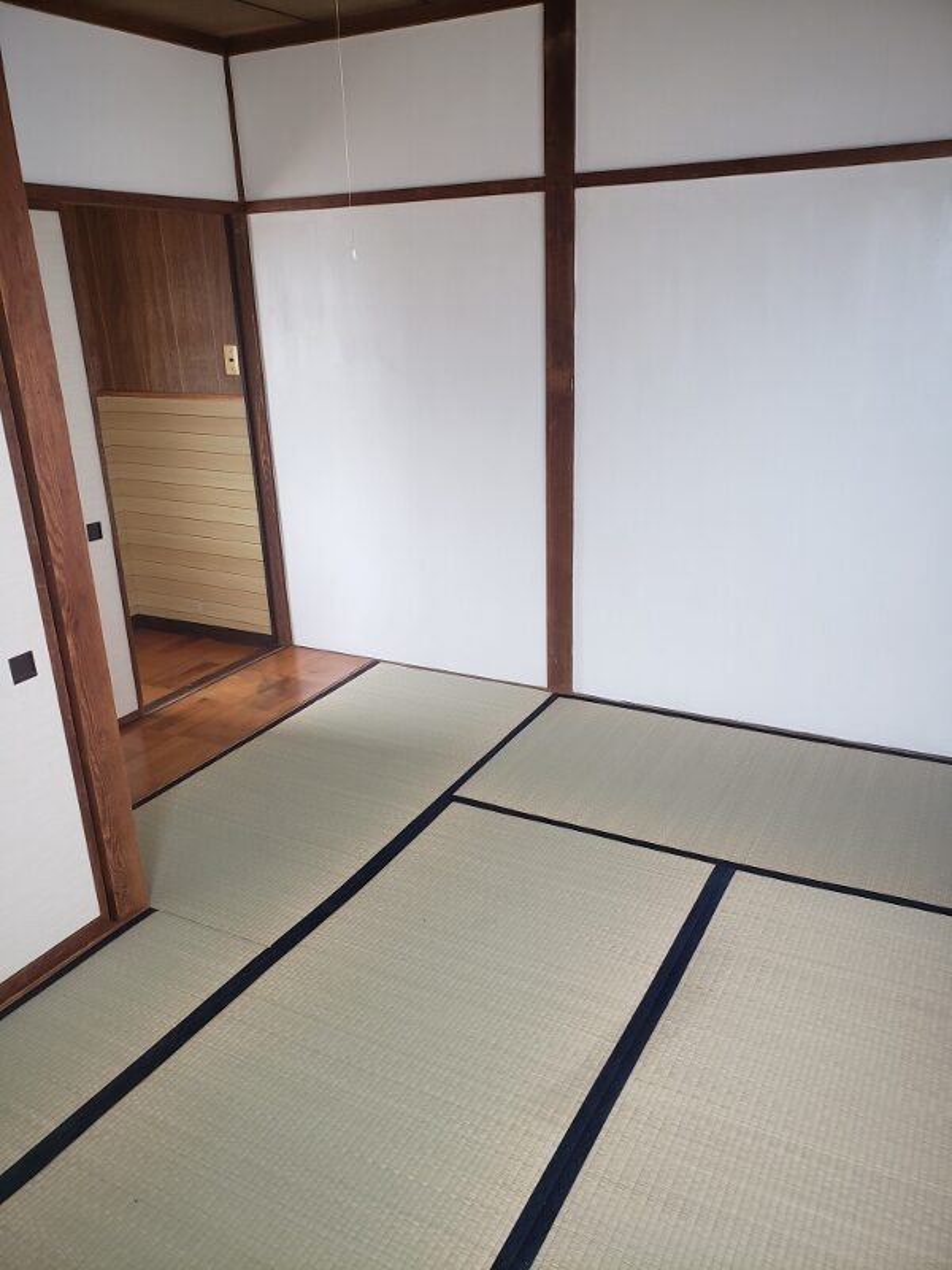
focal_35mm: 26
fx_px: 953
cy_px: 635
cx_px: 476
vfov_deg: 67.3
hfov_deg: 53.1
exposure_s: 1/50
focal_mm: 4.3
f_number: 2.4
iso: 125
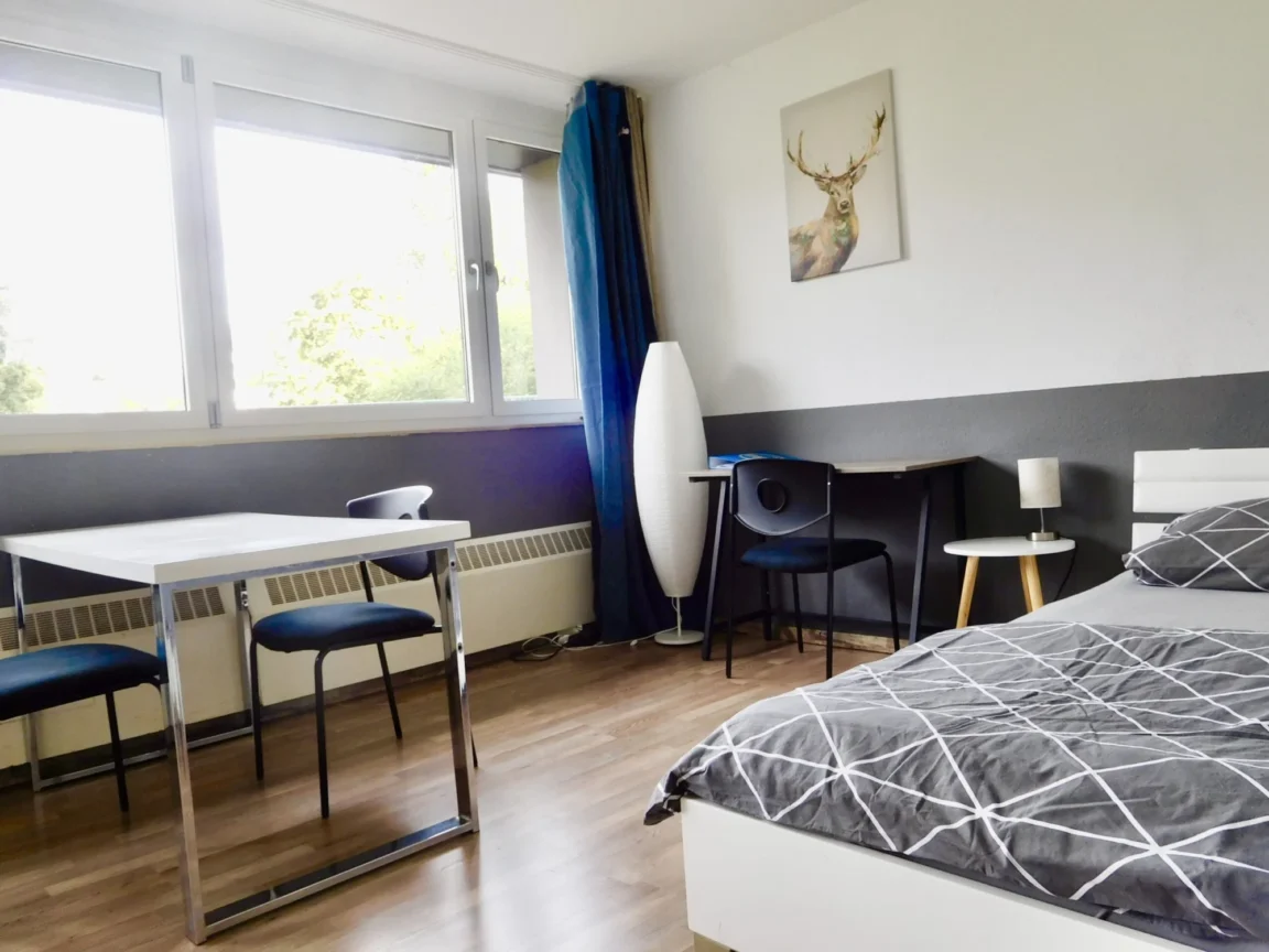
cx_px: 634
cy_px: 476
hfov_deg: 69.4
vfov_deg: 54.9
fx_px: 916
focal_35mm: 25
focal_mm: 4.5
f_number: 3.4
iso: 125
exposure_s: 1/30
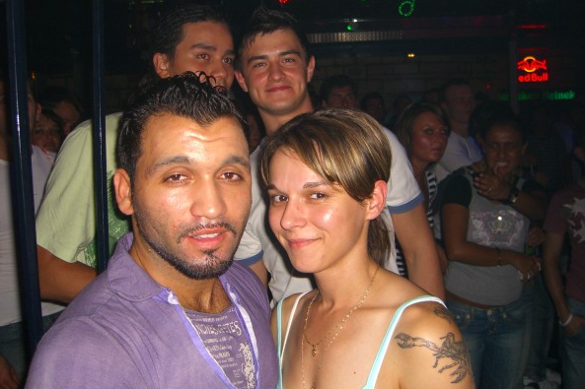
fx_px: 650
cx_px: 290
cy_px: 173
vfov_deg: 33.4
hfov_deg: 48.5
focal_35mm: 40
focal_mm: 7.9
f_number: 2.8
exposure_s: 1/60
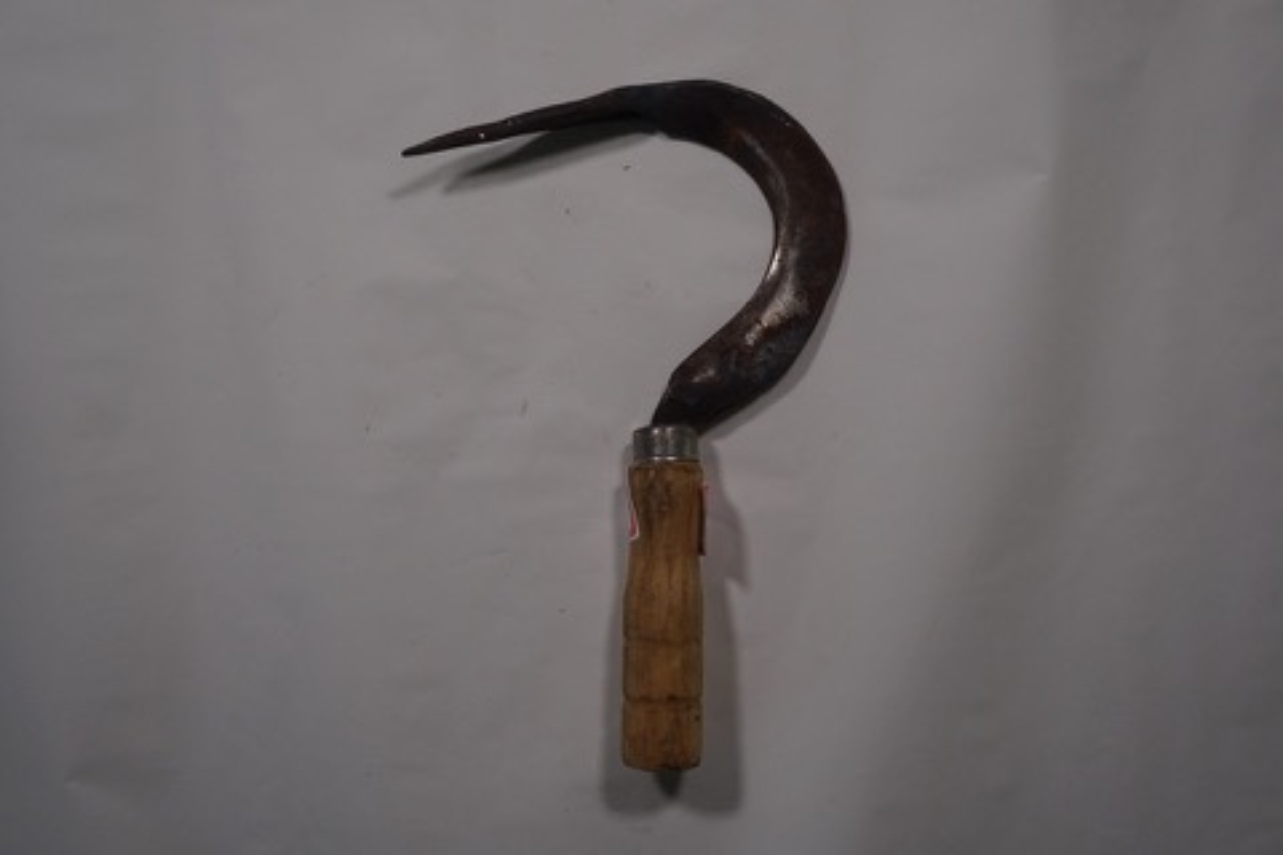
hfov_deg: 55.1
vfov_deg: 38.4
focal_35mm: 34
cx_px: 642
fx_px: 1229
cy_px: 428
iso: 250
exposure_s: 1/160
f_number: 4.5
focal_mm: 23
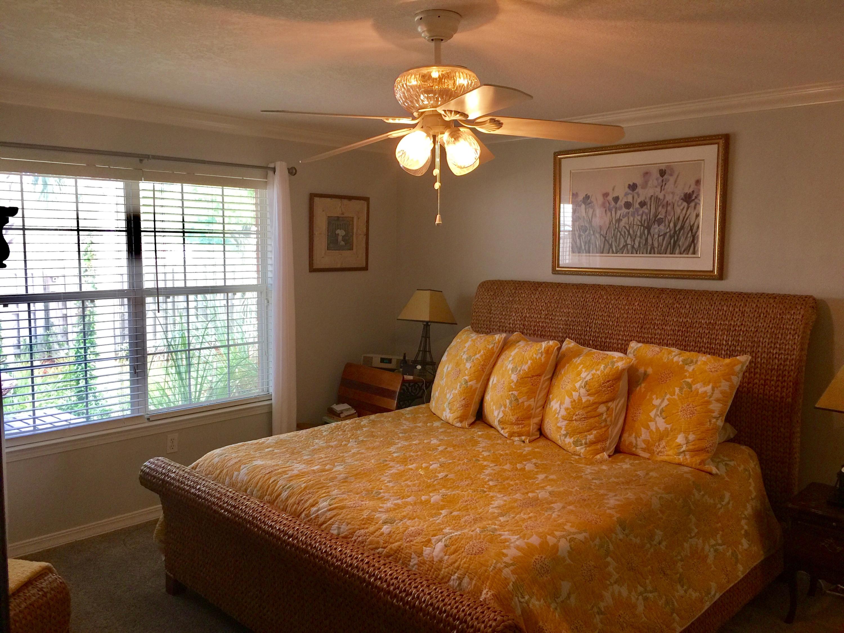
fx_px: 707
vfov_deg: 48.2
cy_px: 316
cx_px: 422
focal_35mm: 29
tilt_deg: -4.9
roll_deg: -1.0
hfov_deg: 61.7
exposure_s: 1/30
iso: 32
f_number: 2.2
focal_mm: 4.15
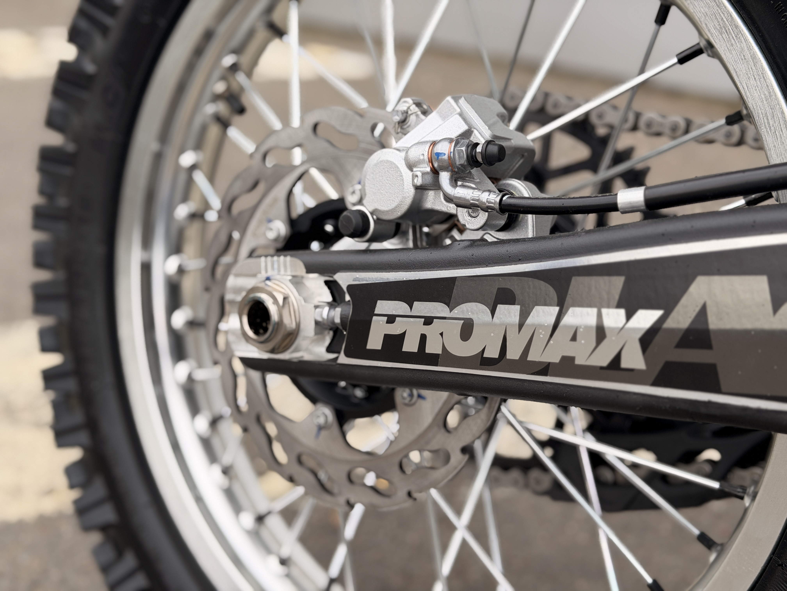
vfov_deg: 30.3
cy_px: 296
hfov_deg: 39.7
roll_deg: -2.7
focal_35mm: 48
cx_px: 394
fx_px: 1091
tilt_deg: -24.5
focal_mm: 6.76
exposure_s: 1/566
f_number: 1.78
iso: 64
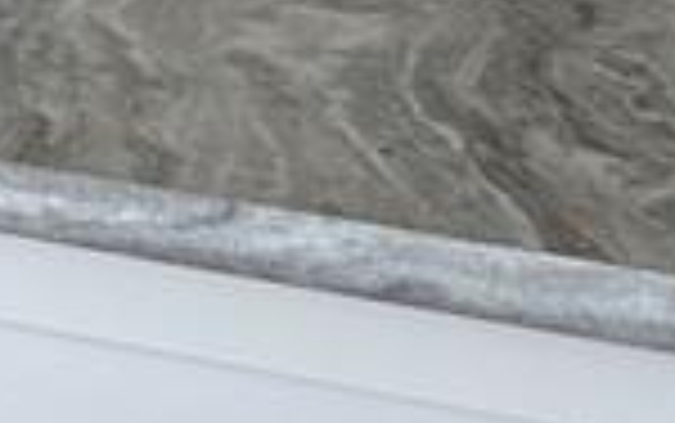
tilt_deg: -6.8
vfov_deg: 7.1
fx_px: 3203
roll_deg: -2.1
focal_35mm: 174
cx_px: -1278
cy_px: -598
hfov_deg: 9.6
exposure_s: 1/216
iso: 64
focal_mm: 6.86
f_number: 1.78
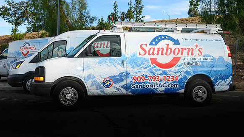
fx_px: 233
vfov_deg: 32.8
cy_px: 56
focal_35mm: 36
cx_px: 122
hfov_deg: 55.3
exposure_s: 1/640
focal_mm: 34
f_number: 5
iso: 200
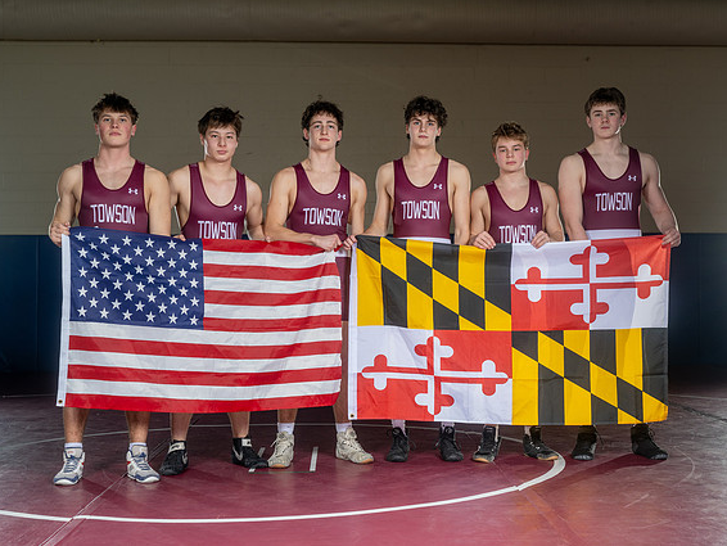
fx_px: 1051
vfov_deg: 29.1
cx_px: 388
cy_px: 272
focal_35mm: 50
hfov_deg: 38.2
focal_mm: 41
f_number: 5.6
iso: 125
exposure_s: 1/200
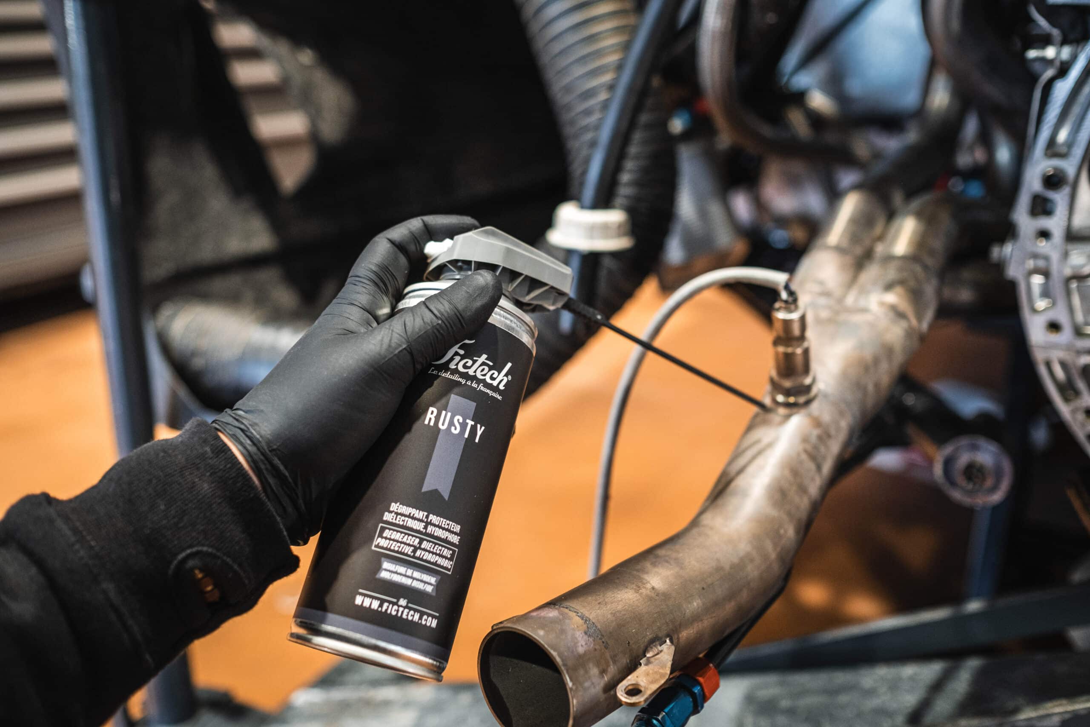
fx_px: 1060
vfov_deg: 37.9
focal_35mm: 35
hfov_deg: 54.4
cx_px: 545
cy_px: 364
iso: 800
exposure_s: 1/30
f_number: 2
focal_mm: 23
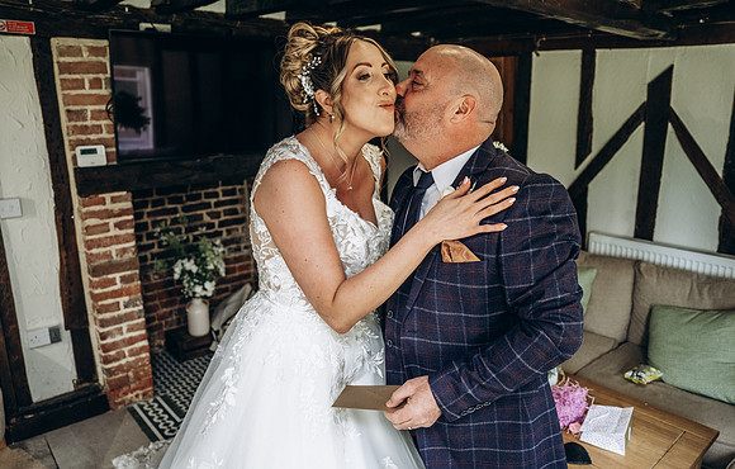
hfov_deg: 70.5
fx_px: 520
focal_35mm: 26
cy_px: 218
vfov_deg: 48.5
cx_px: 385
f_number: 2.8
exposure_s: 1/125
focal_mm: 24
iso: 800
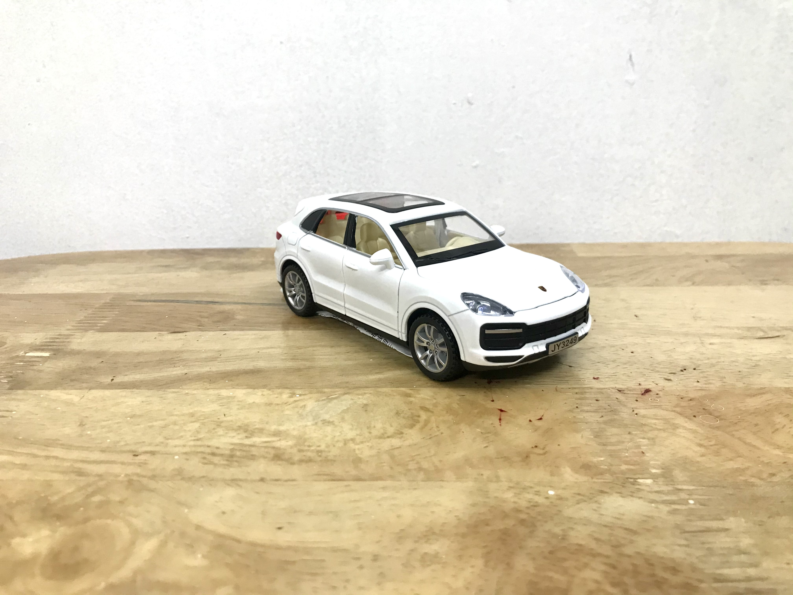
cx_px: 396
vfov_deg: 49.7
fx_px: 641
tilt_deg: -17.0
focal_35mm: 28
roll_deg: +2.7
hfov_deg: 63.4
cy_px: 298
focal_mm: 3.99
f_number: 1.8
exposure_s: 1/20
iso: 40
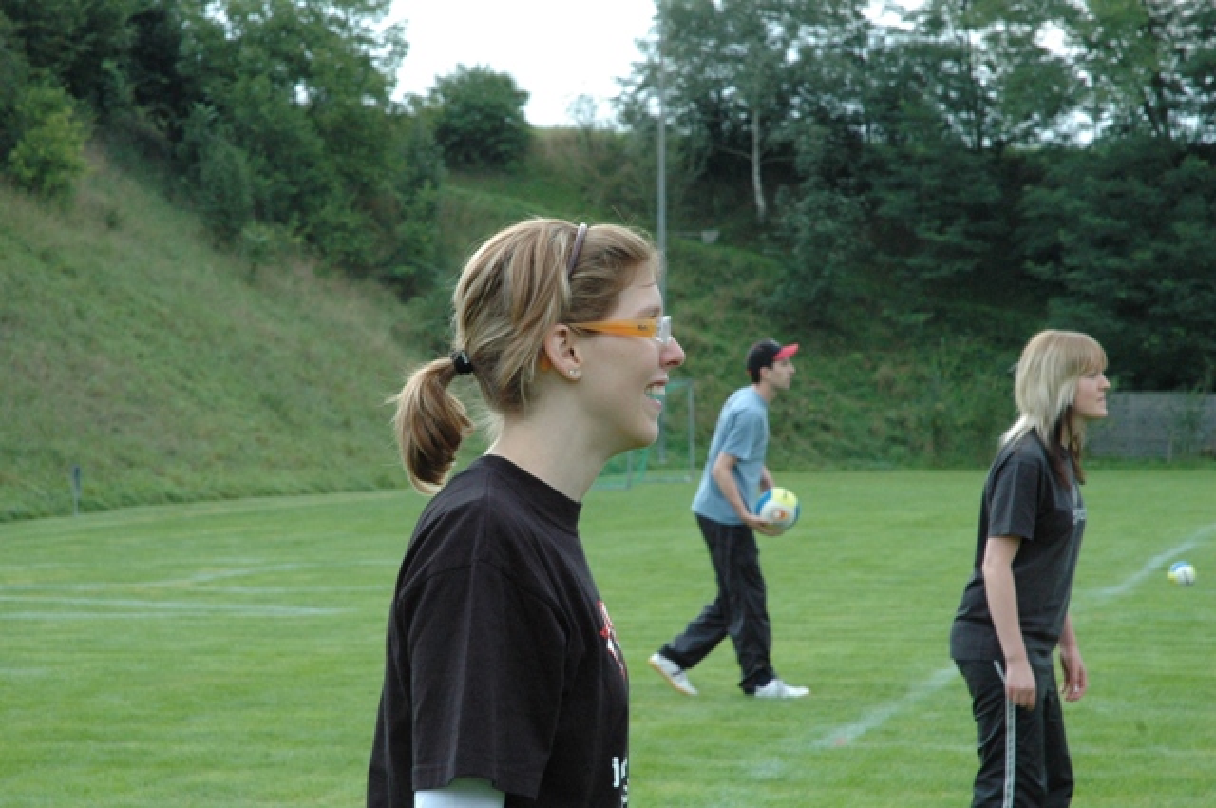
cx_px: 608
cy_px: 404
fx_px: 3542
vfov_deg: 13.0
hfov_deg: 19.5
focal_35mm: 105
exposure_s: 1/400
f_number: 10
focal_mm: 70
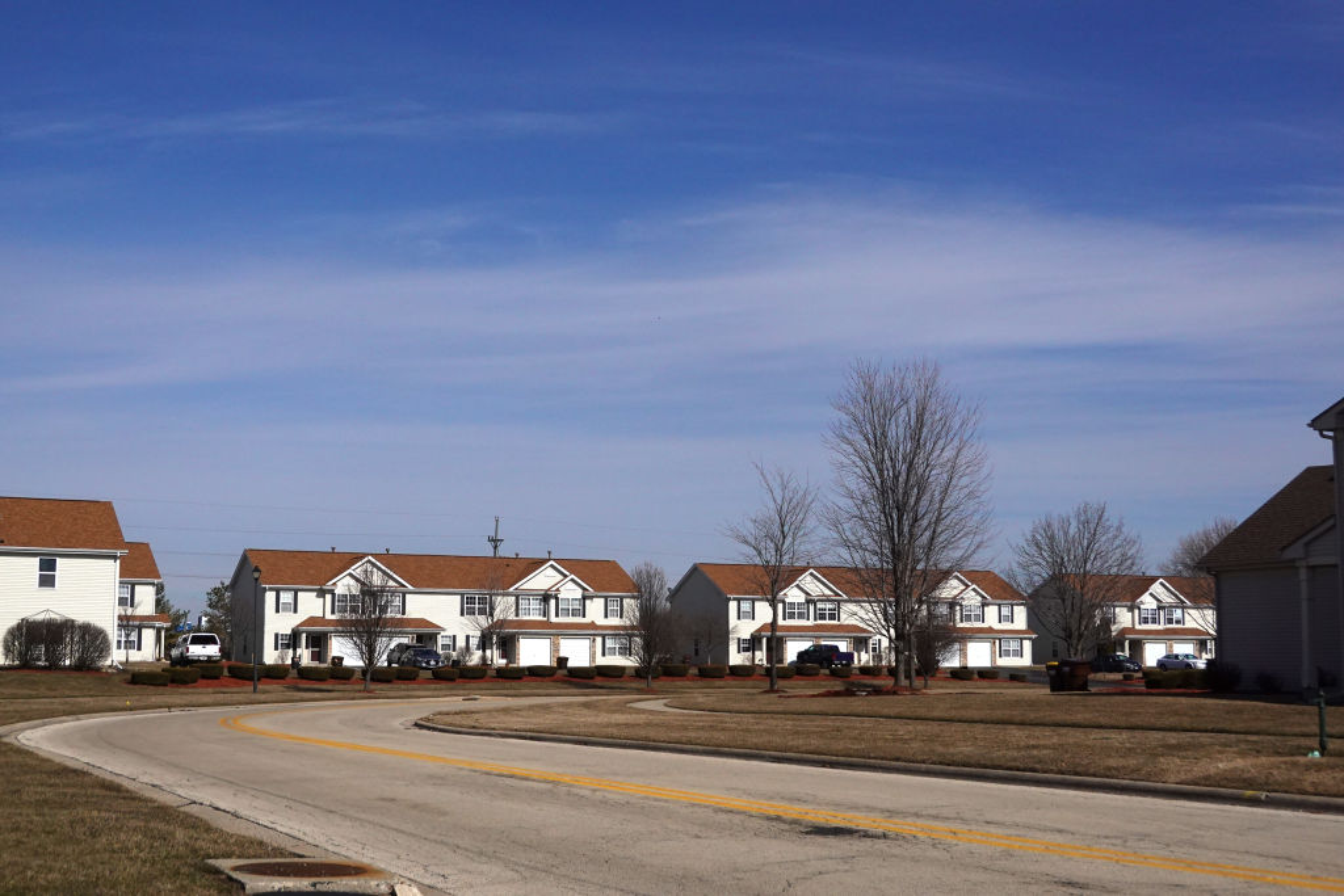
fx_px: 1792
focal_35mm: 48
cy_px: 448
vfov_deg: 28.1
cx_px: 672
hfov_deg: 41.1
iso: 400
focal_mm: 17.88
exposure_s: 1/8000
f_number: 5.6
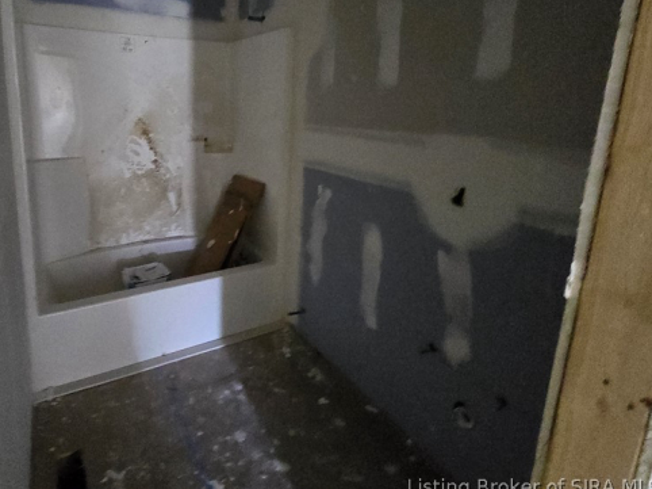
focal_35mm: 18
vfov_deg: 69.5
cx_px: 233
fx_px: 339
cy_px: 163
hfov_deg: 85.6
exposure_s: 1/24
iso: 1600
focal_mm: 2.2
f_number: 2.2
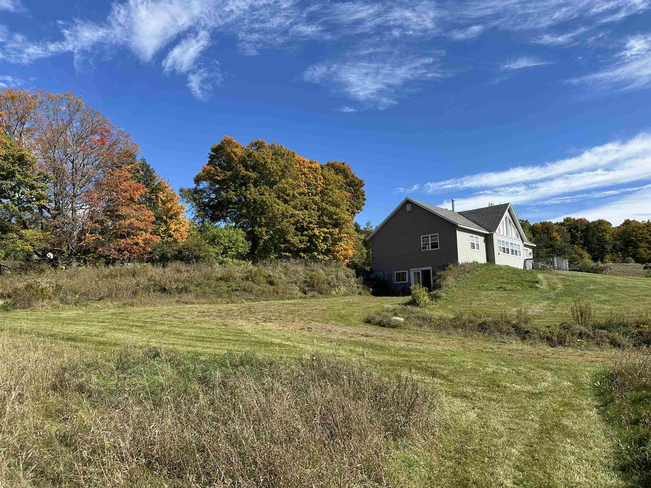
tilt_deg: +8.7
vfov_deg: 56.8
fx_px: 451
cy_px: 244
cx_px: 326
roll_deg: +0.6
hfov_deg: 71.6
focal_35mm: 24
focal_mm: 6.86
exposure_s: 1/3247
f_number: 1.78
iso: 80
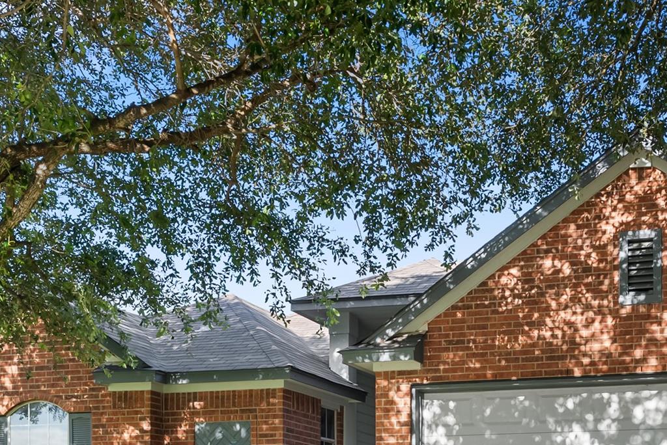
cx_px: 490
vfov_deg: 22.8
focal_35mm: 58
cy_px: 402
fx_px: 1075
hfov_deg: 33.9
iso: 320
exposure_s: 1/50
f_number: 8
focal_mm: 29
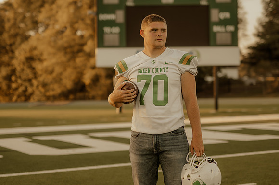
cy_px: 92
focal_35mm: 75
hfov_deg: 27.0
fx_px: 581
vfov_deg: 18.2
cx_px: 140
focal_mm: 50
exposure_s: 1/400
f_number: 1.4
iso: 64
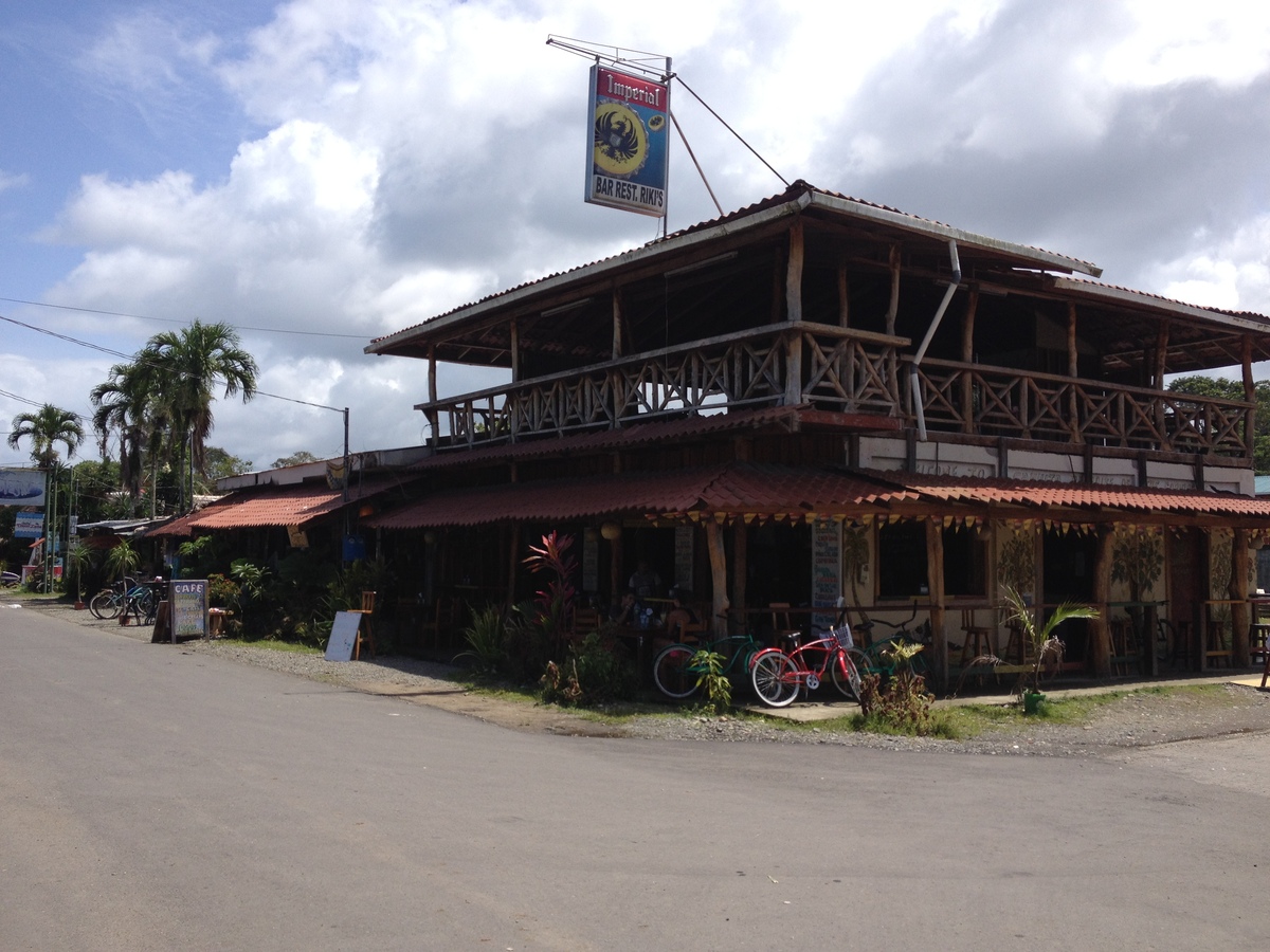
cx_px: 635
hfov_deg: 52.6
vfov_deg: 40.7
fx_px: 1284
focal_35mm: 35
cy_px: 476
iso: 50
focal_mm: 4.28
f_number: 2.4
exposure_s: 1/1905
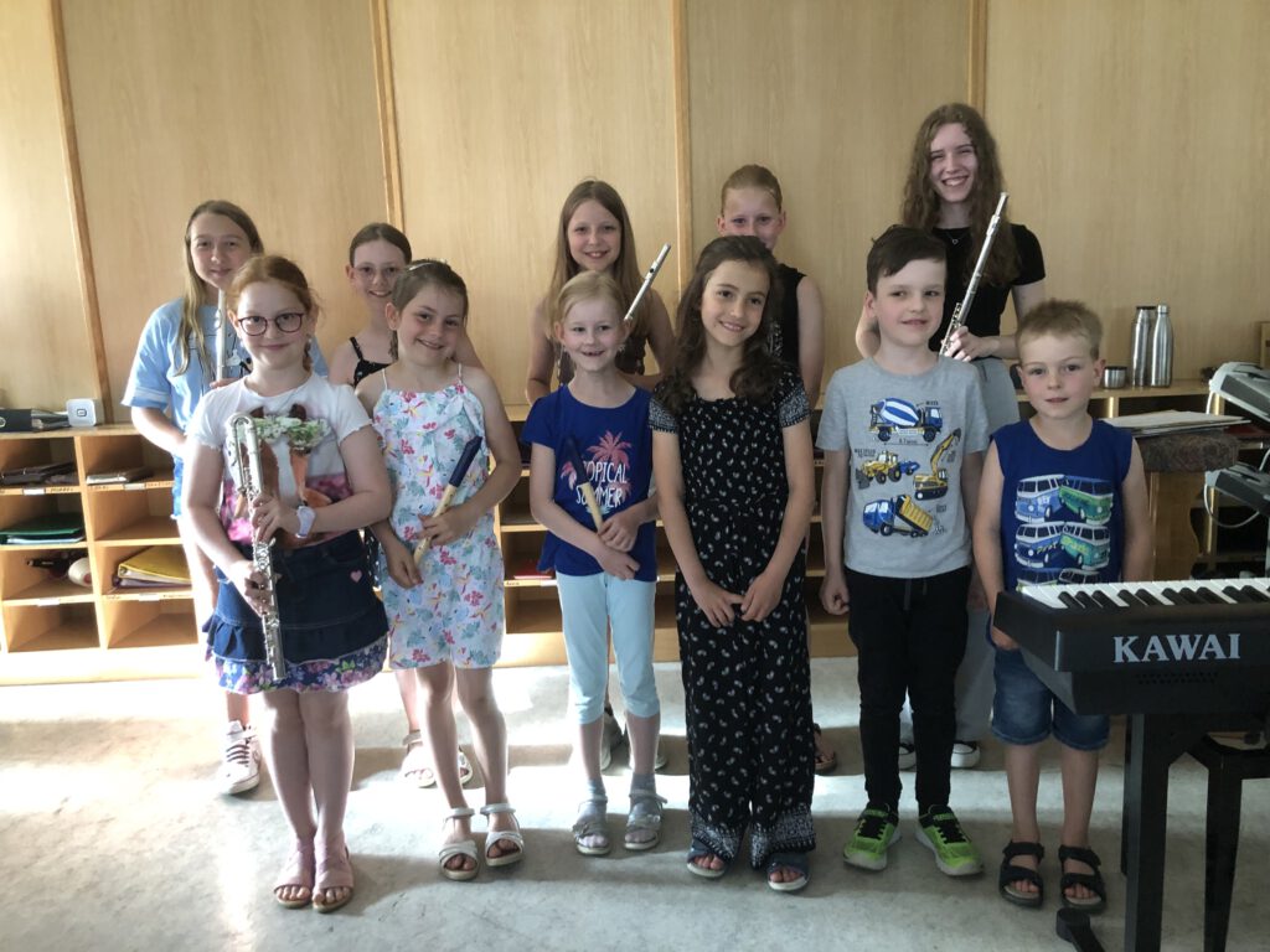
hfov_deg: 63.4
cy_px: 476
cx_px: 635
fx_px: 1027
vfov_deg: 49.7
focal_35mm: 28
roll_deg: +0.7
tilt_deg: -9.5
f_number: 1.8
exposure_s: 1/15
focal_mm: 3.99
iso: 100
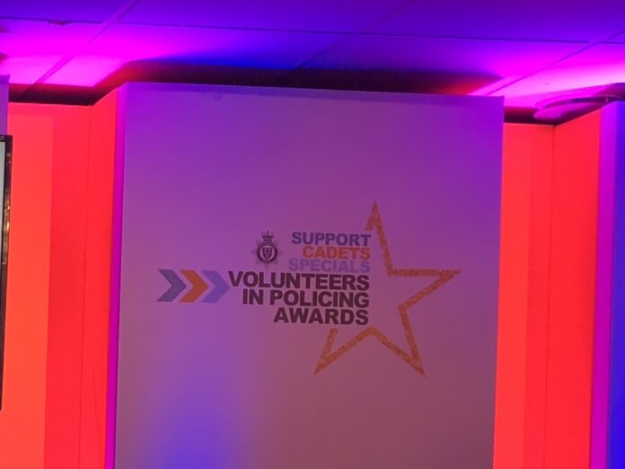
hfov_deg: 17.6
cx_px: -244
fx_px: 1860
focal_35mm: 103
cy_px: 580
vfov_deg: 13.9
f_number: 1.8
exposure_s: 1/33
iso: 32
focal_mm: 4
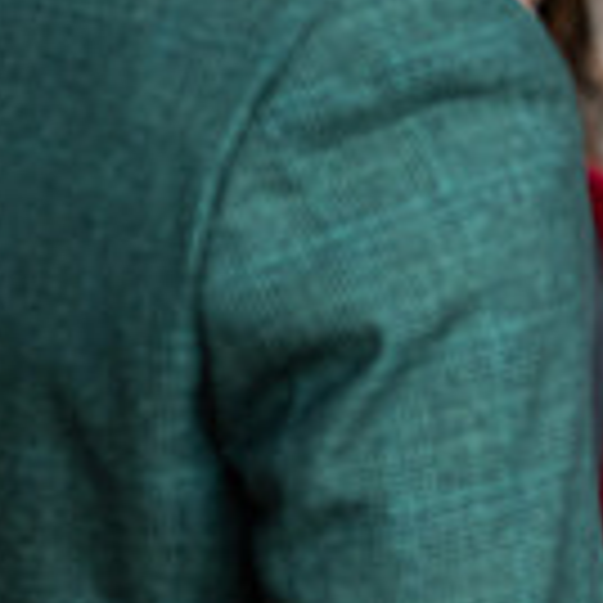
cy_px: 101
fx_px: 5065
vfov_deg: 6.8
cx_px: 837
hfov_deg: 6.7
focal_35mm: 257
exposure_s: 1/200
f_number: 3.5
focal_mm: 70
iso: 400
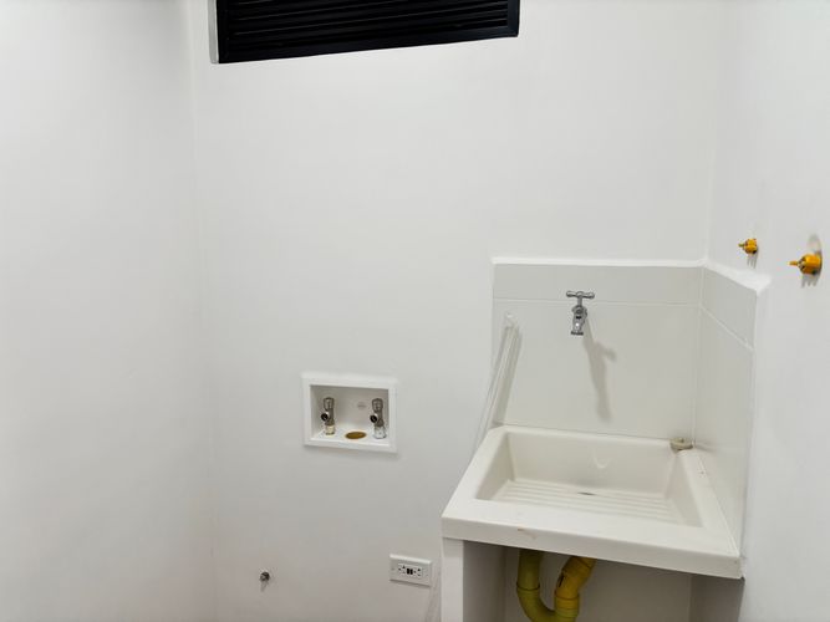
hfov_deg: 67.3
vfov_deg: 53.0
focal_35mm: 26
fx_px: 623
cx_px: 415
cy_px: 311
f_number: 1.6
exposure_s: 1/60
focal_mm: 5.96
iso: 80
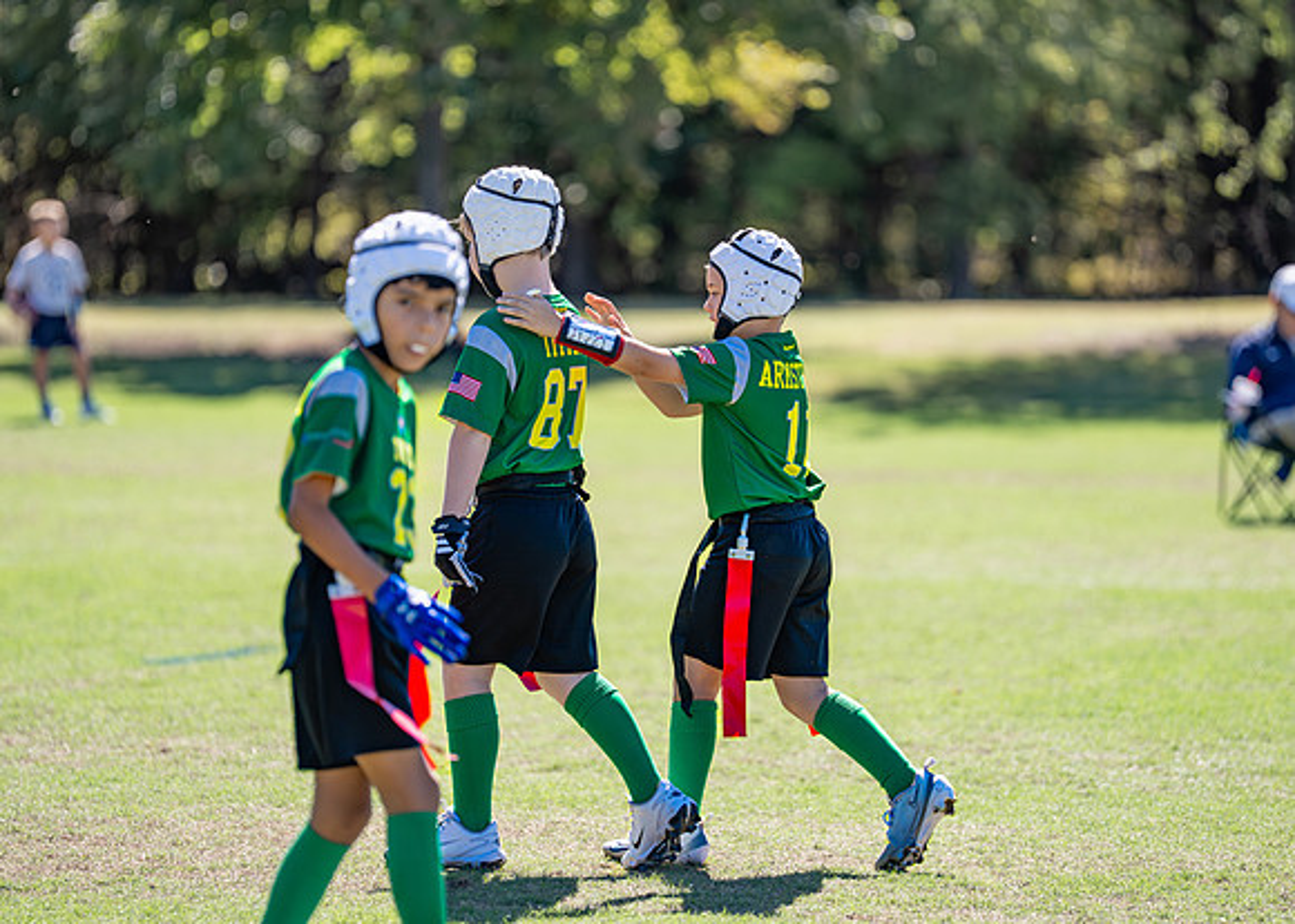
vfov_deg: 6.6
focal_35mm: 218
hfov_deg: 9.2
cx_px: 658
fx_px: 8008
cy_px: 434
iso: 200
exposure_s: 1/1600
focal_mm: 194
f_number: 2.8
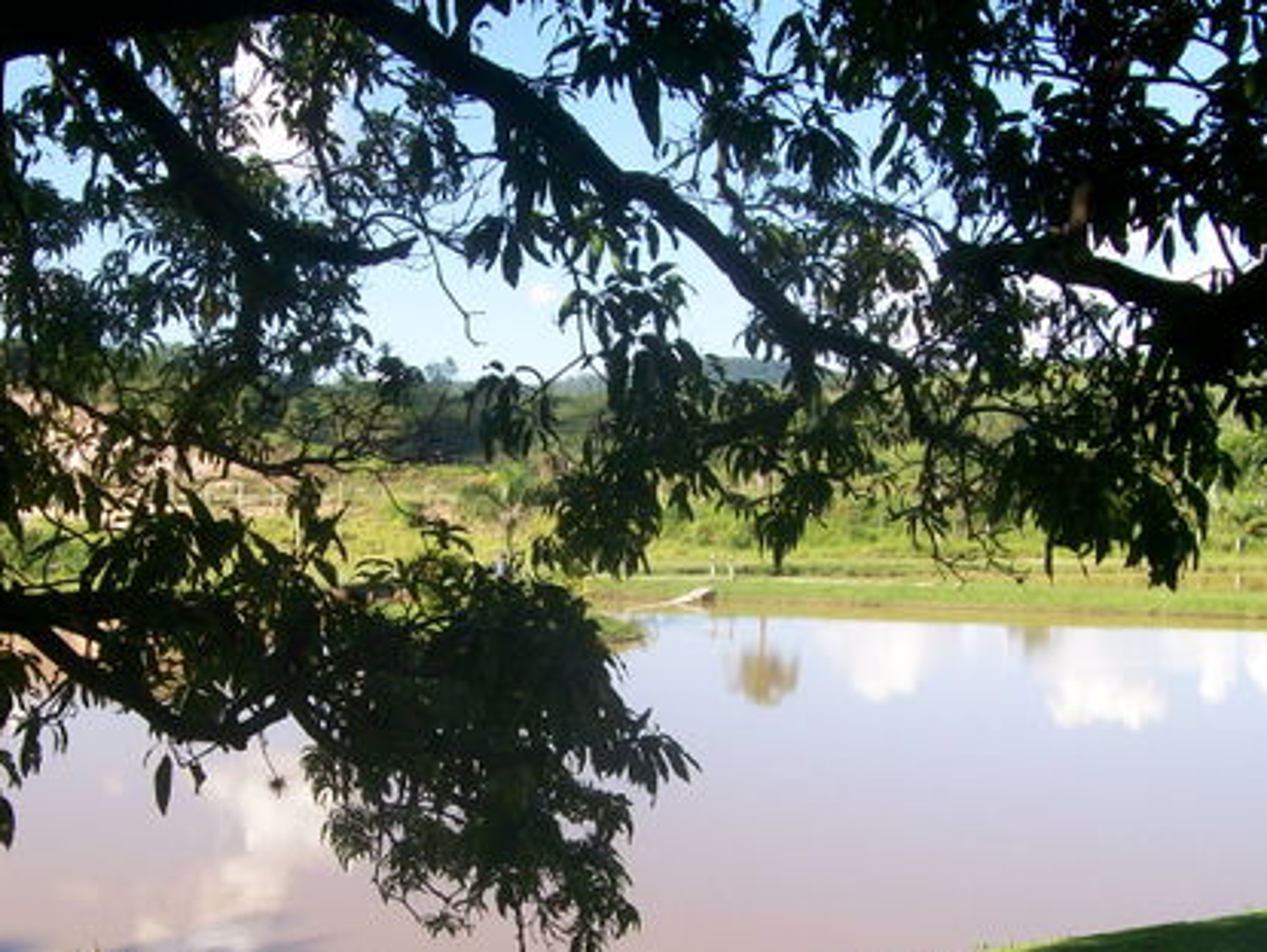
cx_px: 452
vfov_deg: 28.0
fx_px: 1905
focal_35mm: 52
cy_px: 586
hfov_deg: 36.5
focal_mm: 6
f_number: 4.8
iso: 80
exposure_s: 1/298
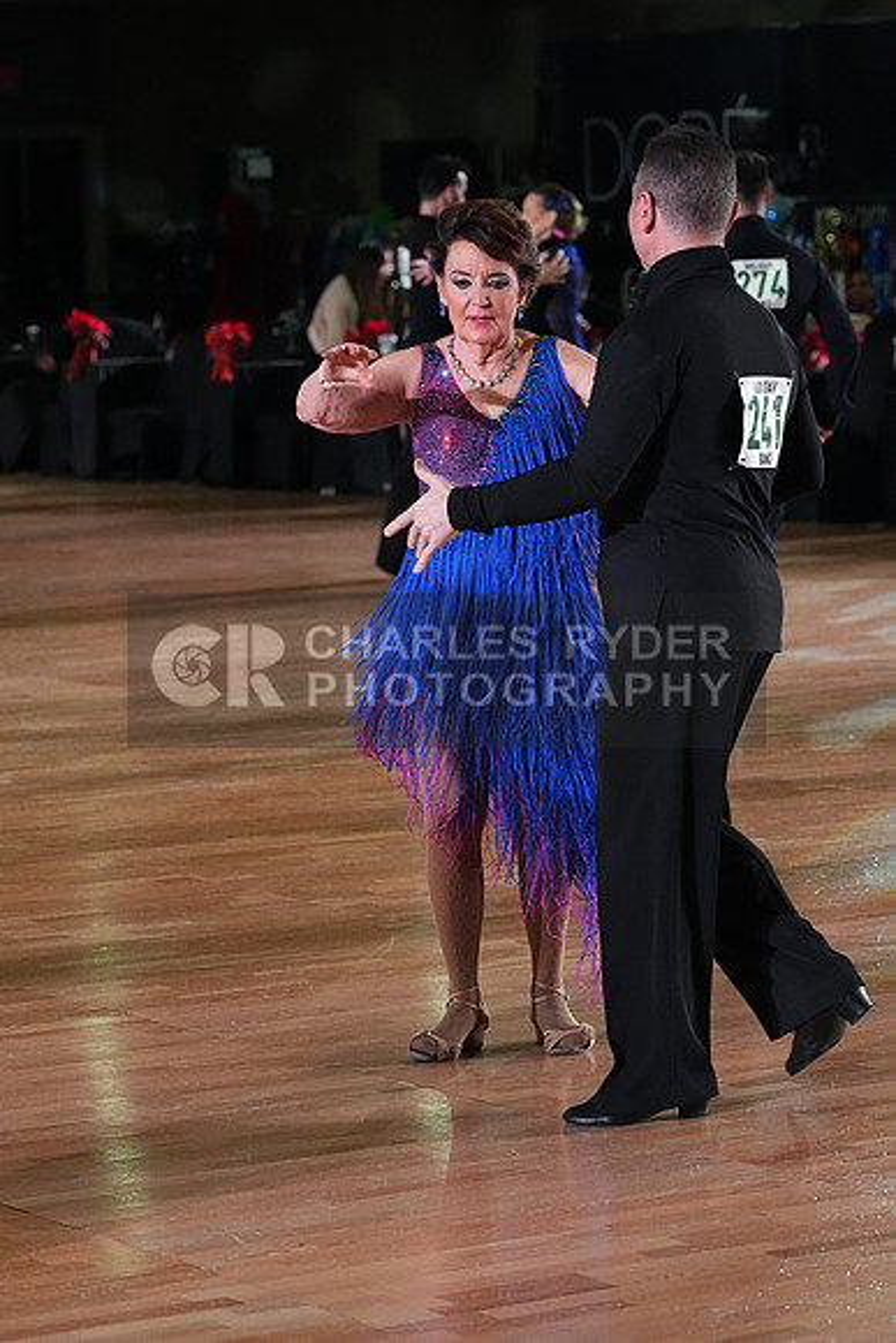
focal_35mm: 129
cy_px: 672
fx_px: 4813
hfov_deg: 10.6
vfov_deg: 15.9
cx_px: 448
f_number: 6.3
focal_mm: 129
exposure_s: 1/400
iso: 8000
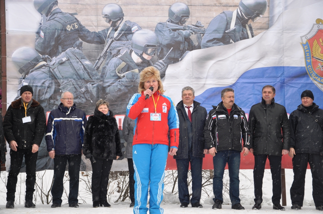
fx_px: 699
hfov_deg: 26.0
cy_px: 107
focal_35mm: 78
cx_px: 162
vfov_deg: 17.4
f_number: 5
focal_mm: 52
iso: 200
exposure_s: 1/200
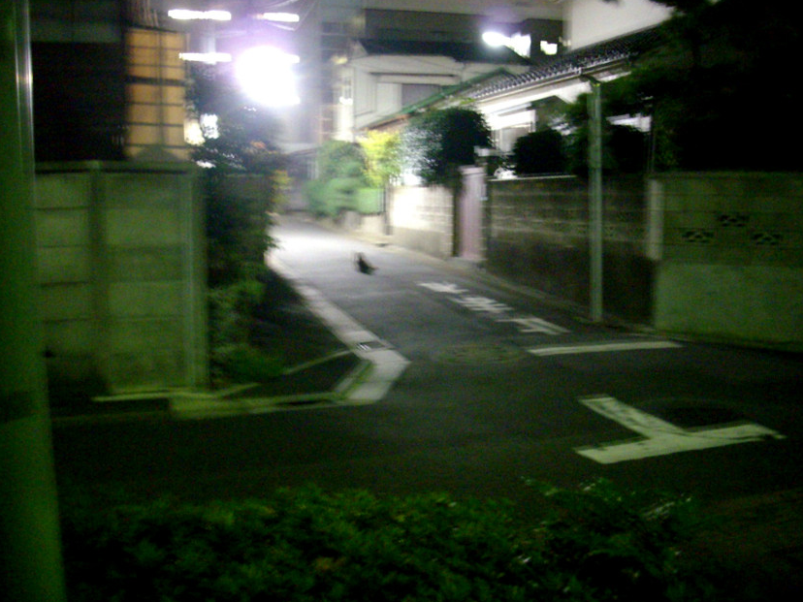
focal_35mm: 38
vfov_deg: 37.7
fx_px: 881
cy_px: 304
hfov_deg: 49.0
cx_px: 394
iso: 400
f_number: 2.8
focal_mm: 6.2
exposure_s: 4
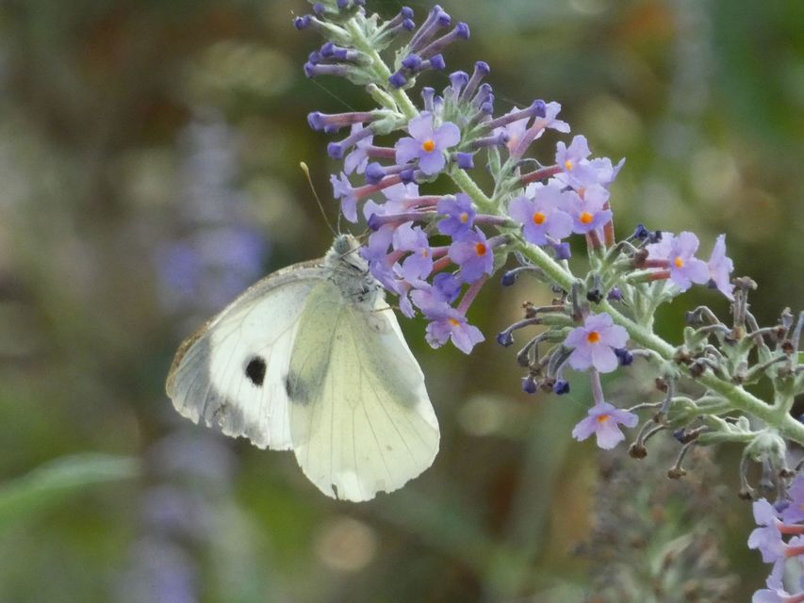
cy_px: 302
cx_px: 402
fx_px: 9942
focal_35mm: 428
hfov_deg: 4.6
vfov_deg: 3.5
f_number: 5.6
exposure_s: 1/100
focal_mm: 76.7
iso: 800
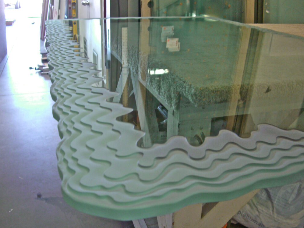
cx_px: 154
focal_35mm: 39
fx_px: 342
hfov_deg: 47.9
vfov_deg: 36.8
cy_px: 116
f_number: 2.8
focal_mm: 7.9
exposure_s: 1/50
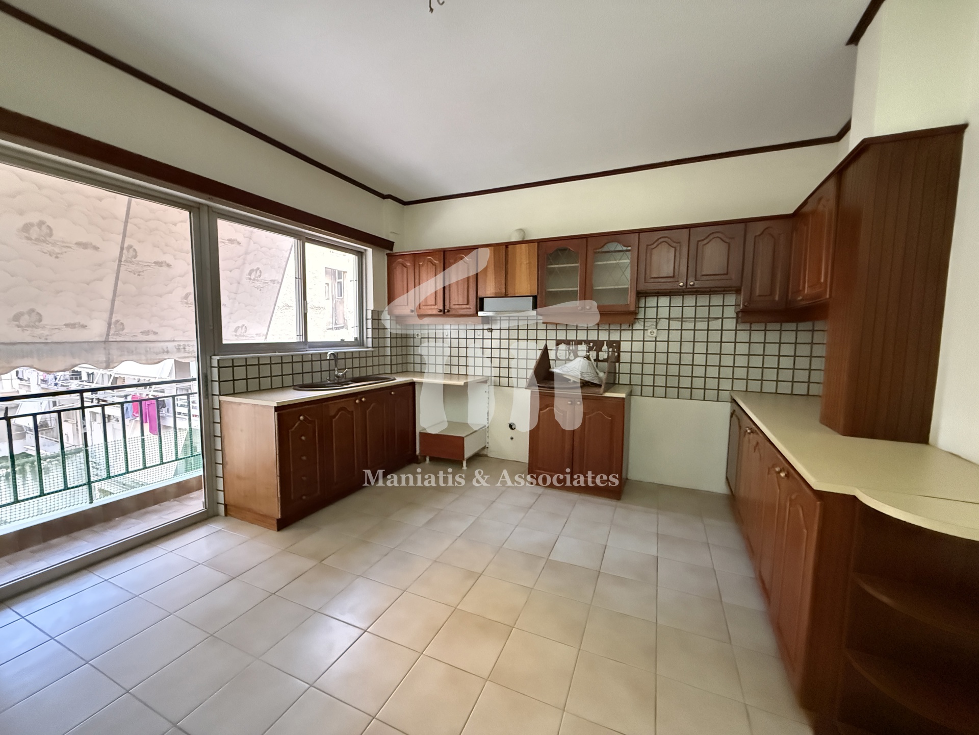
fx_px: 396
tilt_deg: -5.0
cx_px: 490
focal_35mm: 14
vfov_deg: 85.7
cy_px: 368
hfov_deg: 102.1
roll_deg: -0.5
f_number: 2.2
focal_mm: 2.22
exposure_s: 1/57
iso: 1600
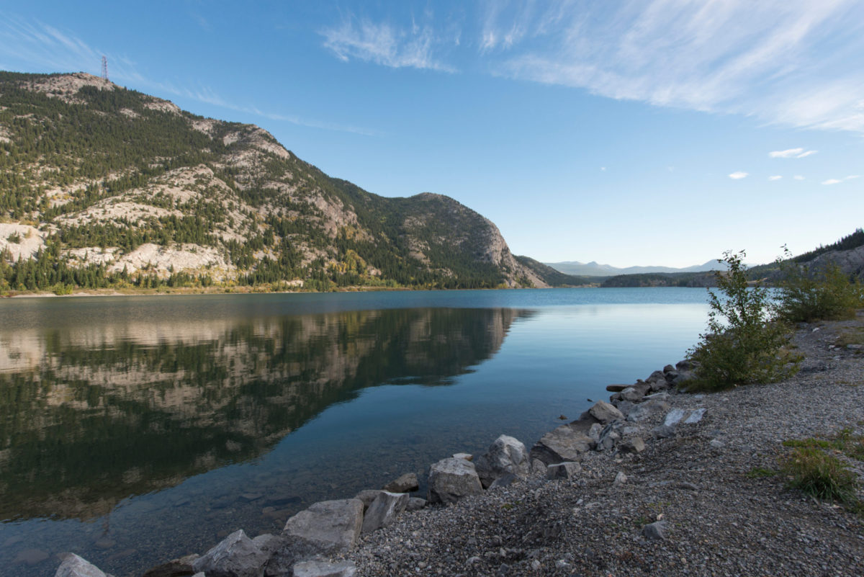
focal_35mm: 16
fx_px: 384
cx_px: 432
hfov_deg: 96.7
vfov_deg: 73.8
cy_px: 288
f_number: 10
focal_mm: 16
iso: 100
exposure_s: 1/160
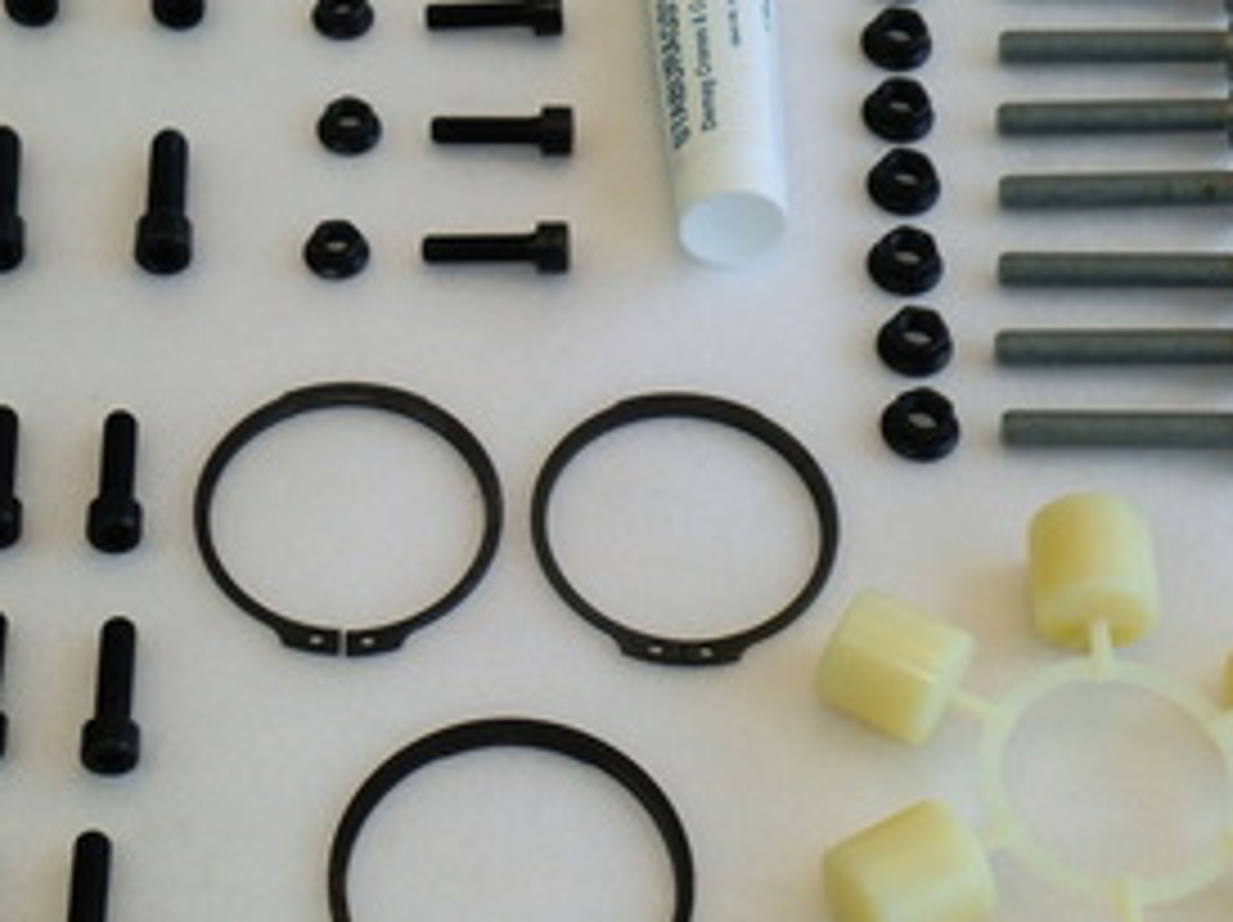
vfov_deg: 19.9
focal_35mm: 74
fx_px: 2634
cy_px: 452
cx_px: 522
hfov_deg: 26.3
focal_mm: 7.91
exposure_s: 1/60
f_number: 3.4
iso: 80
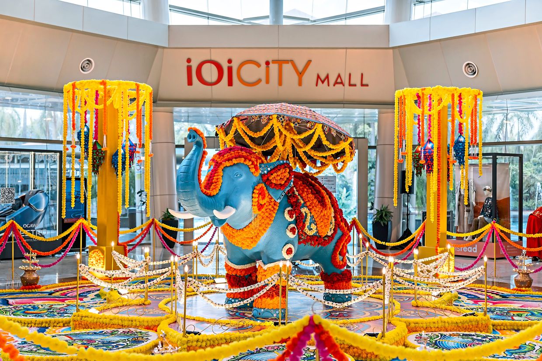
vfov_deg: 27.5
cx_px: 271
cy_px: 180
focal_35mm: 49
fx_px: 737
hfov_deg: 40.4
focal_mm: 49
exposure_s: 1/200
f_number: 2.8
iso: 320
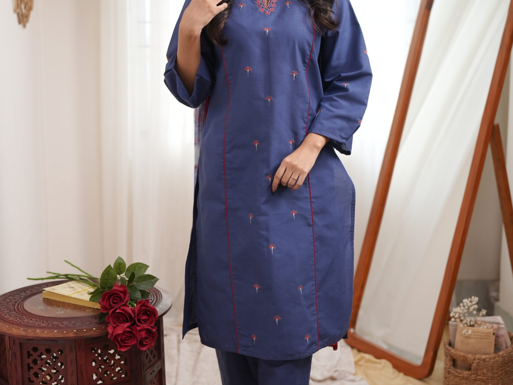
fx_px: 1082
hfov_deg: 26.7
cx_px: 258
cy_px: 184
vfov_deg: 20.2
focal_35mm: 73
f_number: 2.5
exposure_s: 1/250
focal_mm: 50
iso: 320
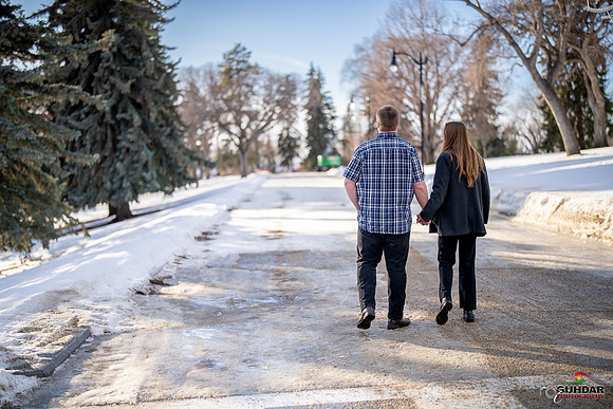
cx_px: 306
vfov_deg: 27.0
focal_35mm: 50
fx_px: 852
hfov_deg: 39.6
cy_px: 204
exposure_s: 1/6400
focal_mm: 50
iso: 125
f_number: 1.2
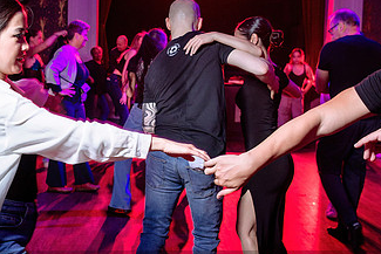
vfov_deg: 26.5
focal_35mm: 51
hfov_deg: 38.5
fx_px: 540
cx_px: 132
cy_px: 103
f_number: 3.2
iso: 1000
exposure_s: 1/60
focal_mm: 24
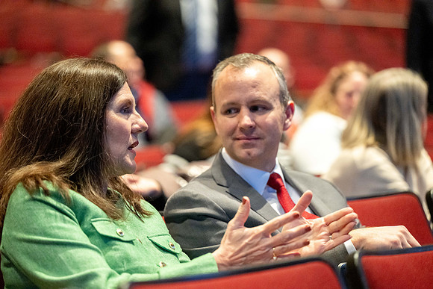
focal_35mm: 135
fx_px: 1624
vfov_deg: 10.2
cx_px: 216
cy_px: 144
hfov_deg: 15.2
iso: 10000
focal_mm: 135
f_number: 2.8
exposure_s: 1/100
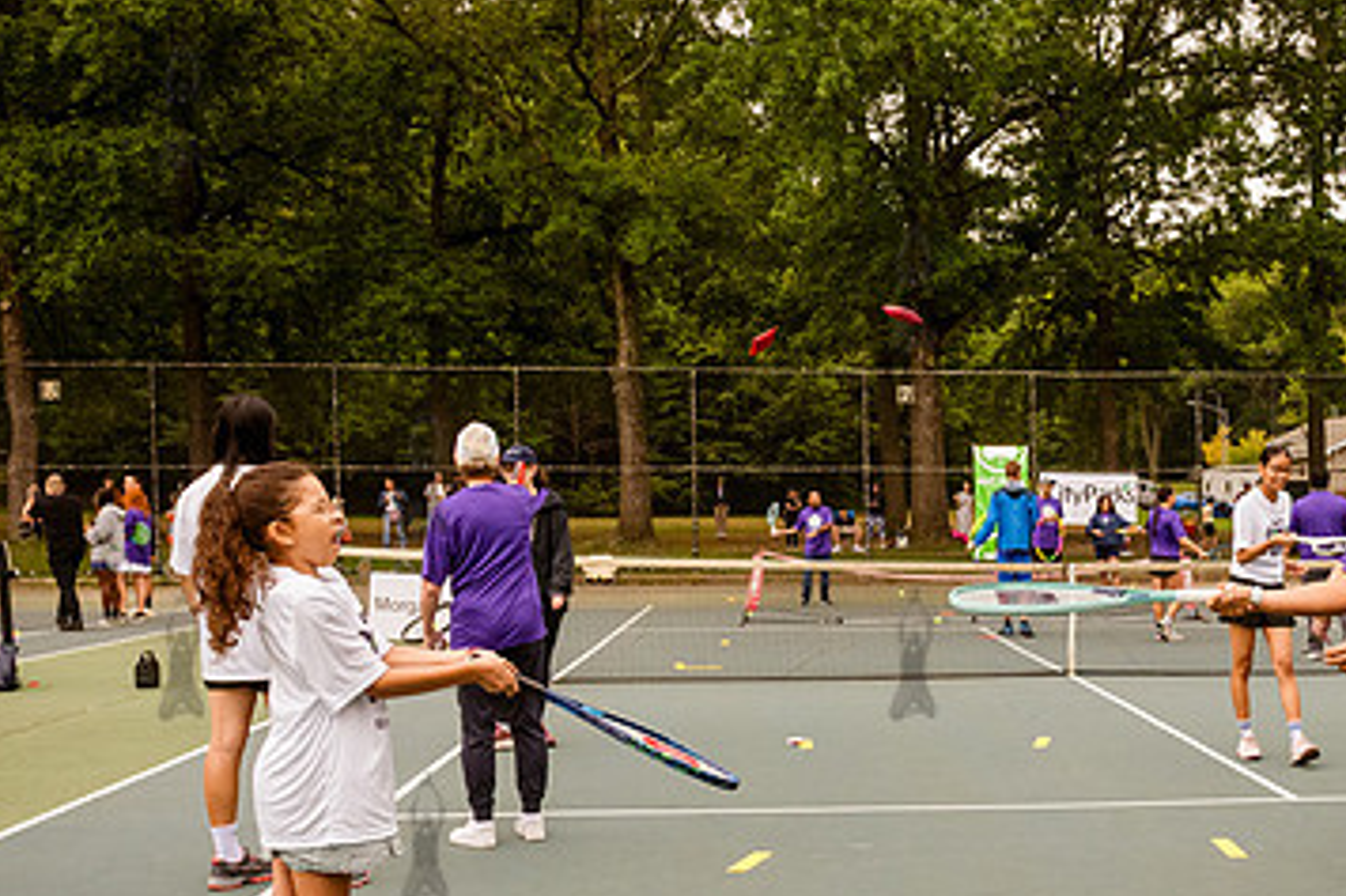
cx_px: 1009
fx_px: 1794
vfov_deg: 27.8
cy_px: 630
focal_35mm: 48
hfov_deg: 40.0
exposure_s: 1/2500
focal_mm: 24
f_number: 5
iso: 1600
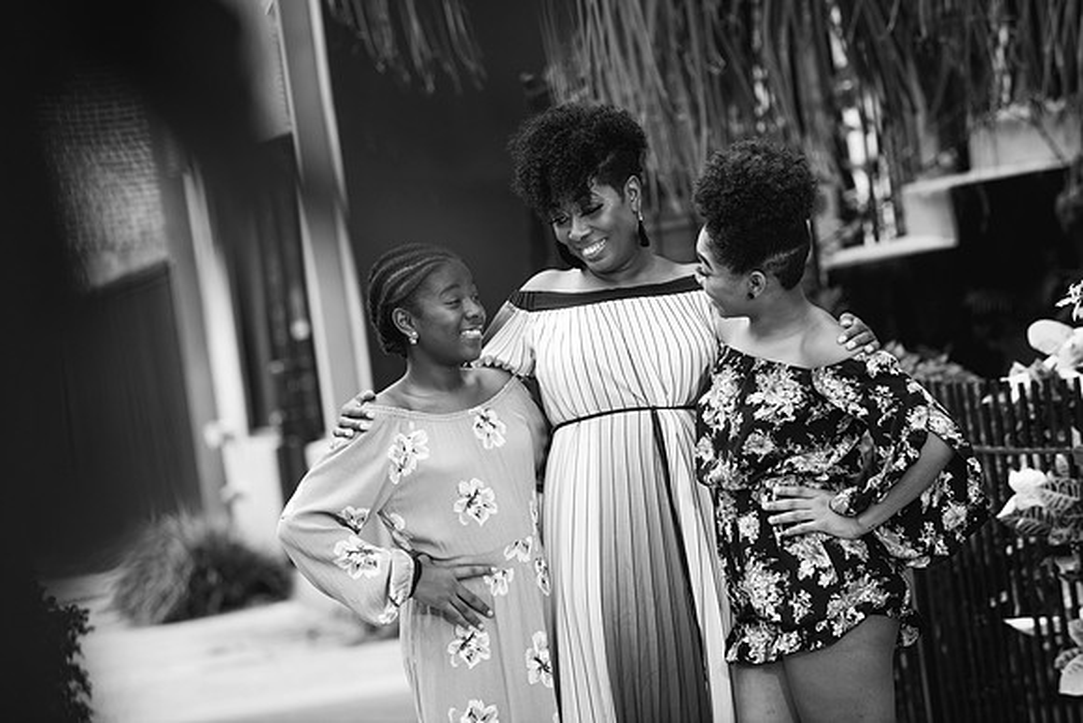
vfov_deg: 9.2
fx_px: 4513
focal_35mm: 150
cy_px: 362
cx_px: 542
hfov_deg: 13.7
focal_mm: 150
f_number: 5.6
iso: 320
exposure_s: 1/640
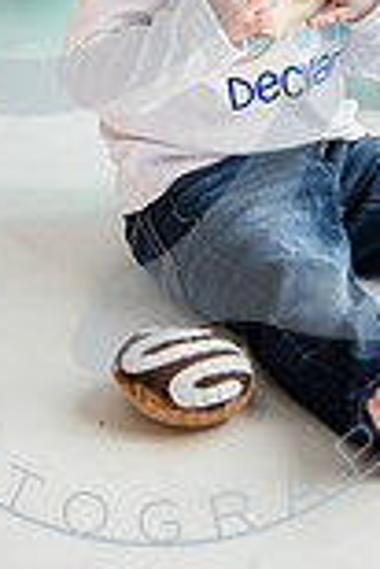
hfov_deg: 11.7
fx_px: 1848
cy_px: -78
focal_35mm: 117
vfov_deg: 16.9
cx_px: 325
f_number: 2.8
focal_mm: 40
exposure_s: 1/200
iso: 400
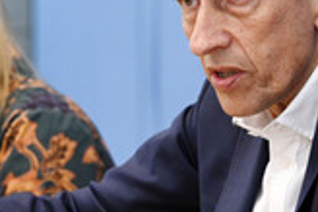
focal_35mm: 386
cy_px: 33
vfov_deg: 3.6
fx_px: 3406
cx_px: 197
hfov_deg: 5.3
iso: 5000
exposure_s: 1/800
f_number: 5.6
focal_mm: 140
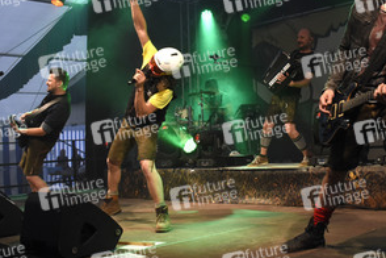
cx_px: 221
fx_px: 493
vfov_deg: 29.1
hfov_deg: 42.6
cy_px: 96
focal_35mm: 46
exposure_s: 1/125
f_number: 6.3
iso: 1250
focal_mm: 20
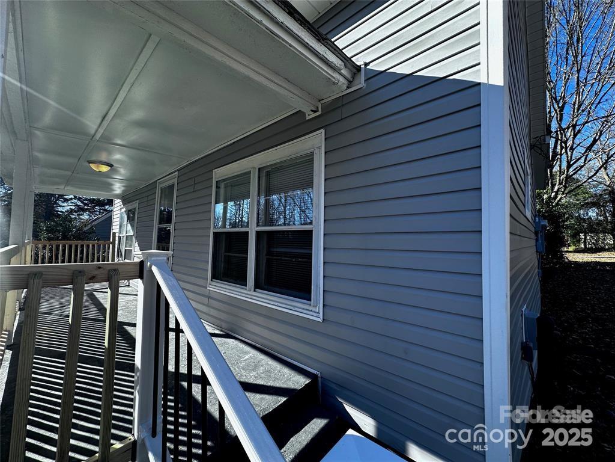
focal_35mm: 14
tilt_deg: +1.7
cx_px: 308
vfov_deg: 85.7
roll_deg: -0.9
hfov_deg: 102.1
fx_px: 249
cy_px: 231
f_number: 2.2
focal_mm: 2.22
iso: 40
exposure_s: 1/456
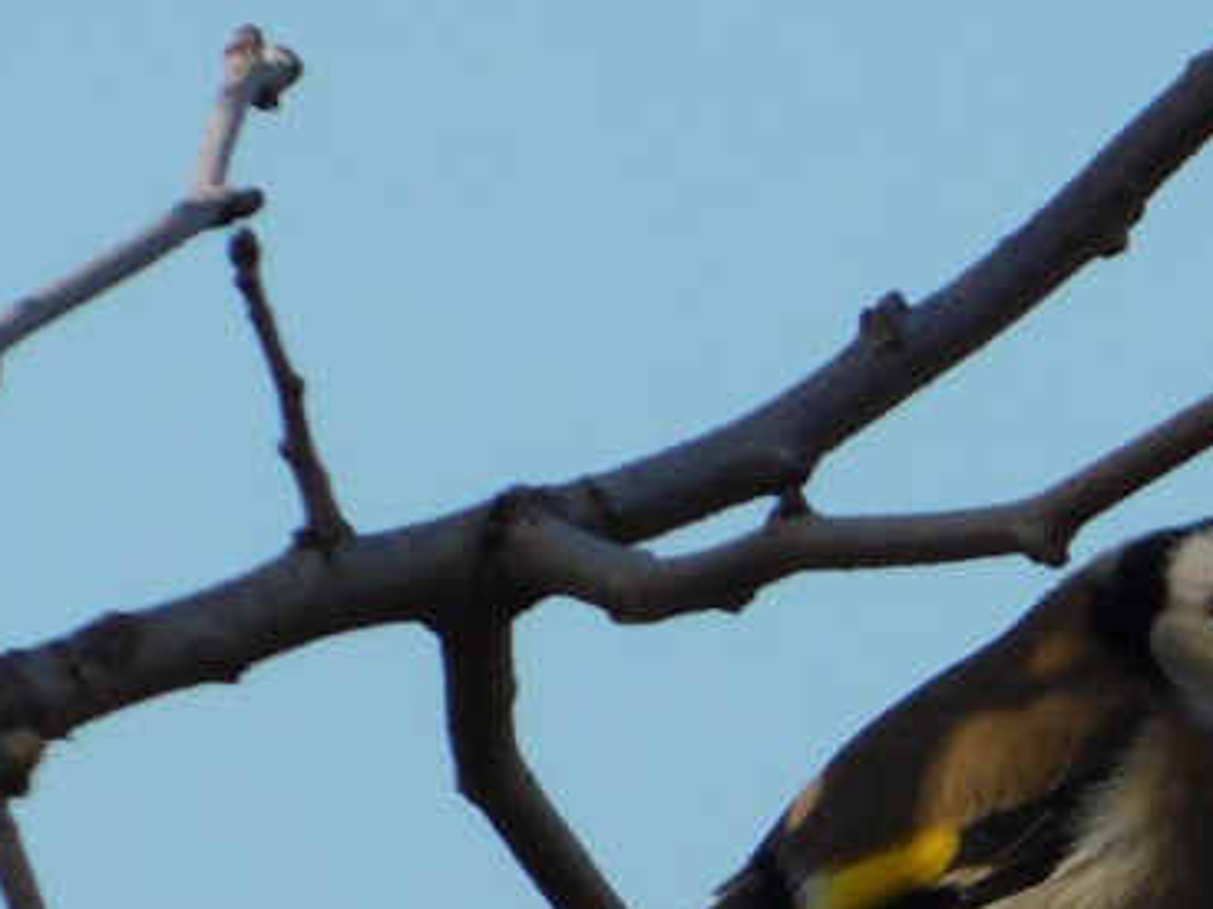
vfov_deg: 0.6
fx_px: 85719
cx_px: 1035
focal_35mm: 2447
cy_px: 1035
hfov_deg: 0.8
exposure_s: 1/640
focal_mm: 152
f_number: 6.5
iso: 125
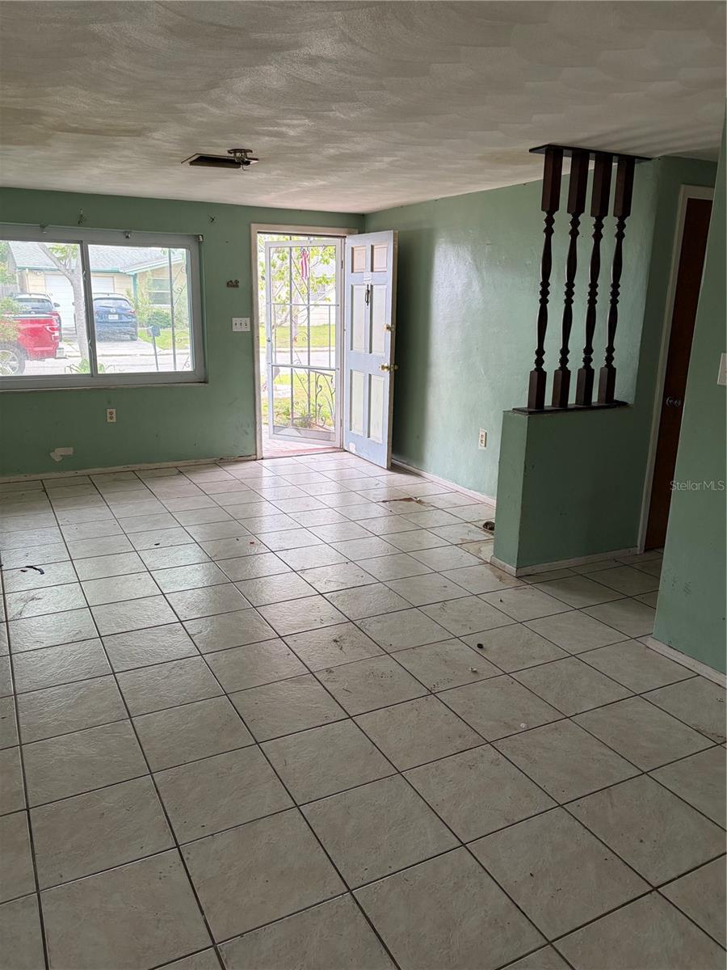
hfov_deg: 53.1
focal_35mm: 26
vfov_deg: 67.3
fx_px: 728
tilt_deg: -15.3
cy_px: 485
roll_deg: -0.9
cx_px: 364
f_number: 1.6
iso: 100
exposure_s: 1/121
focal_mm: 5.96
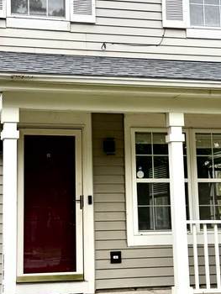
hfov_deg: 19.9
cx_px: 97
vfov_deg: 26.3
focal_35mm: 74
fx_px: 629
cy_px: 124
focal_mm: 6.76
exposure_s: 1/967
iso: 100
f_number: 1.78
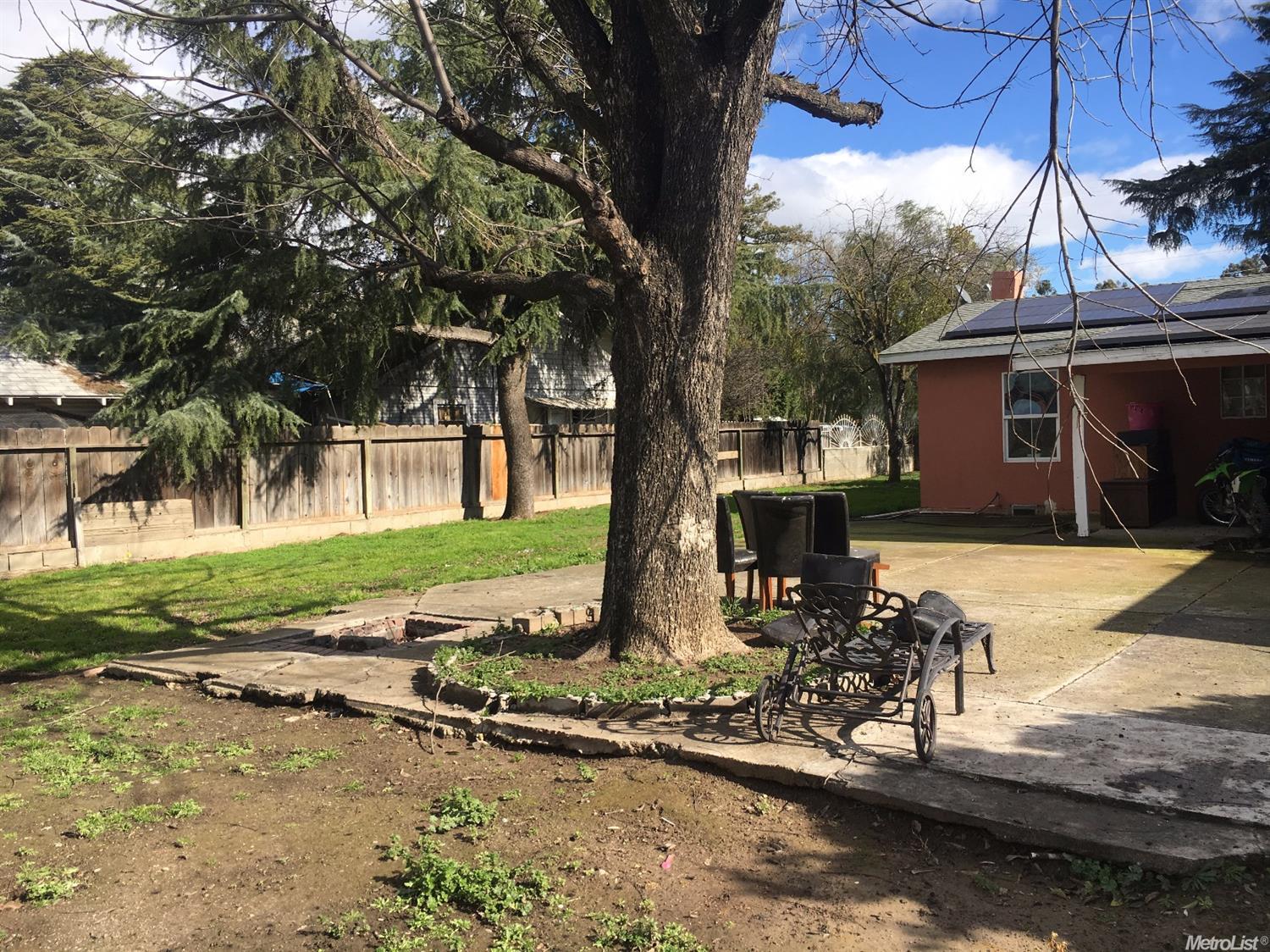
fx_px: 1064
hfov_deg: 61.7
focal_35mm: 29
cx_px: 635
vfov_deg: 48.2
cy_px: 476
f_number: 2.2
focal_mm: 4.15
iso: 25
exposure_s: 1/999
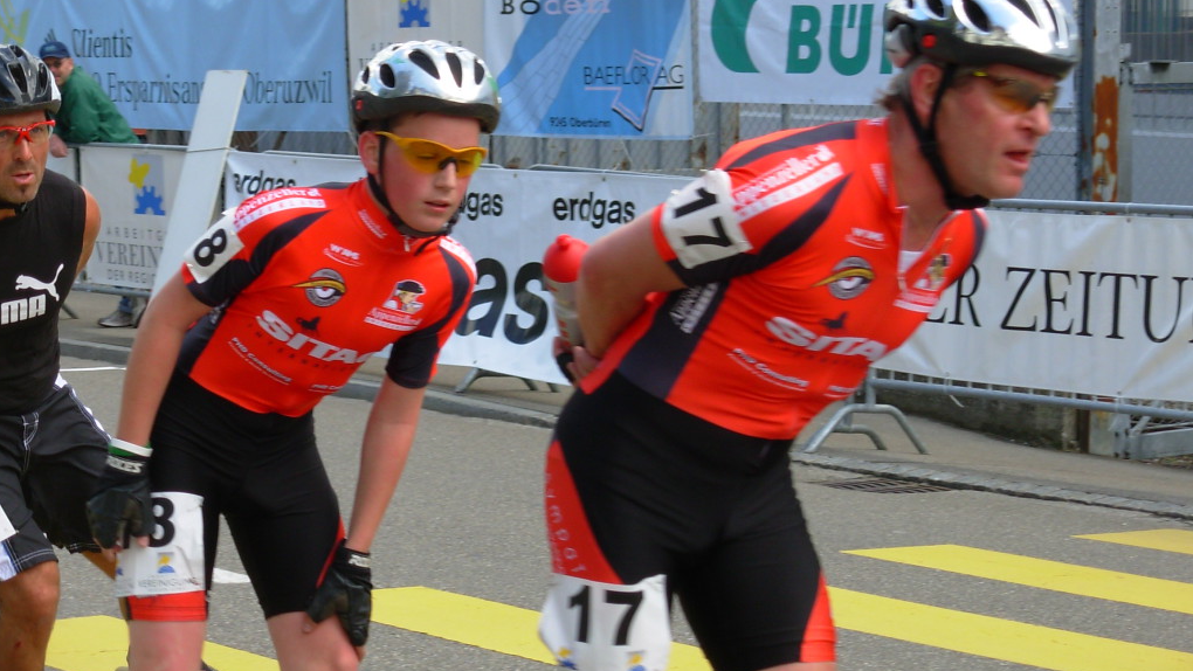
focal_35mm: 105
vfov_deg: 11.5
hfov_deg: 20.4
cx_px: 595
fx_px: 3322
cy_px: 283
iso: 50
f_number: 3.9
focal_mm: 15.9
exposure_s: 1/352
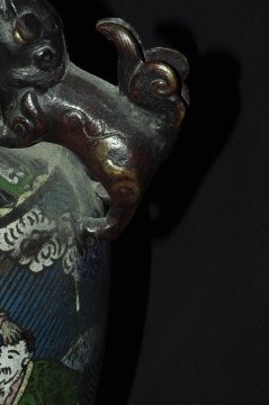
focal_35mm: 210
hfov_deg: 6.4
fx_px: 2360
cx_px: -154
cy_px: 209
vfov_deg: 9.8
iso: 200
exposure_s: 1/200
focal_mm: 42
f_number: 20
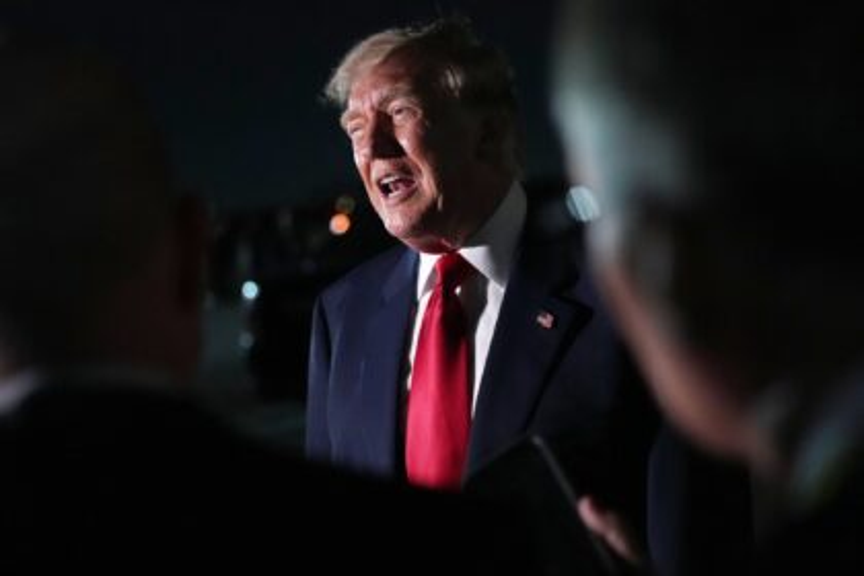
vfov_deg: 26.0
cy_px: 288
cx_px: 432
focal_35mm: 52
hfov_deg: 38.2
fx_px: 1248
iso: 4000
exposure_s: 1/320
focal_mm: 35
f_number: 1.4
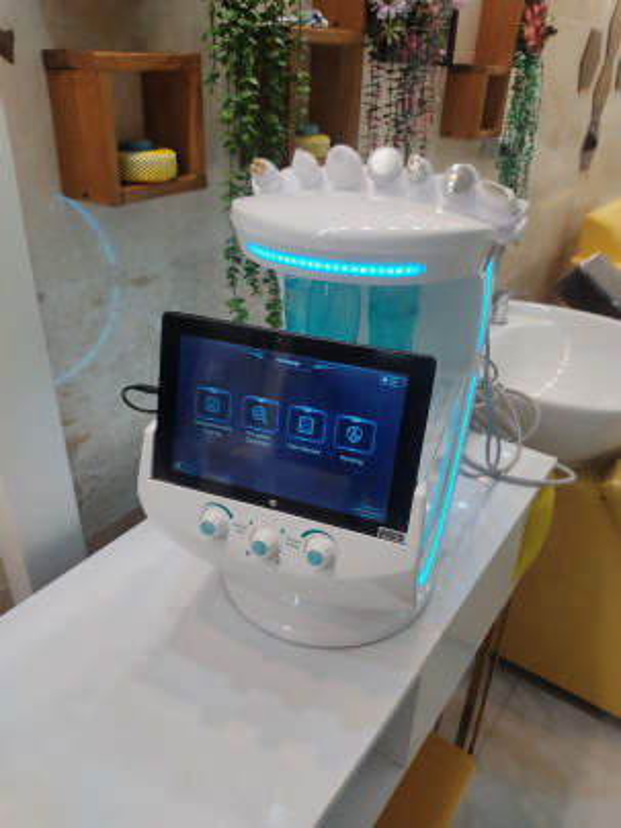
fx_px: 622
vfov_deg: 67.3
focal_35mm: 26
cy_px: 414
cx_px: 310
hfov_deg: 53.1
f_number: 1.79
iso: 145
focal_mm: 4.74
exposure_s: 1/50
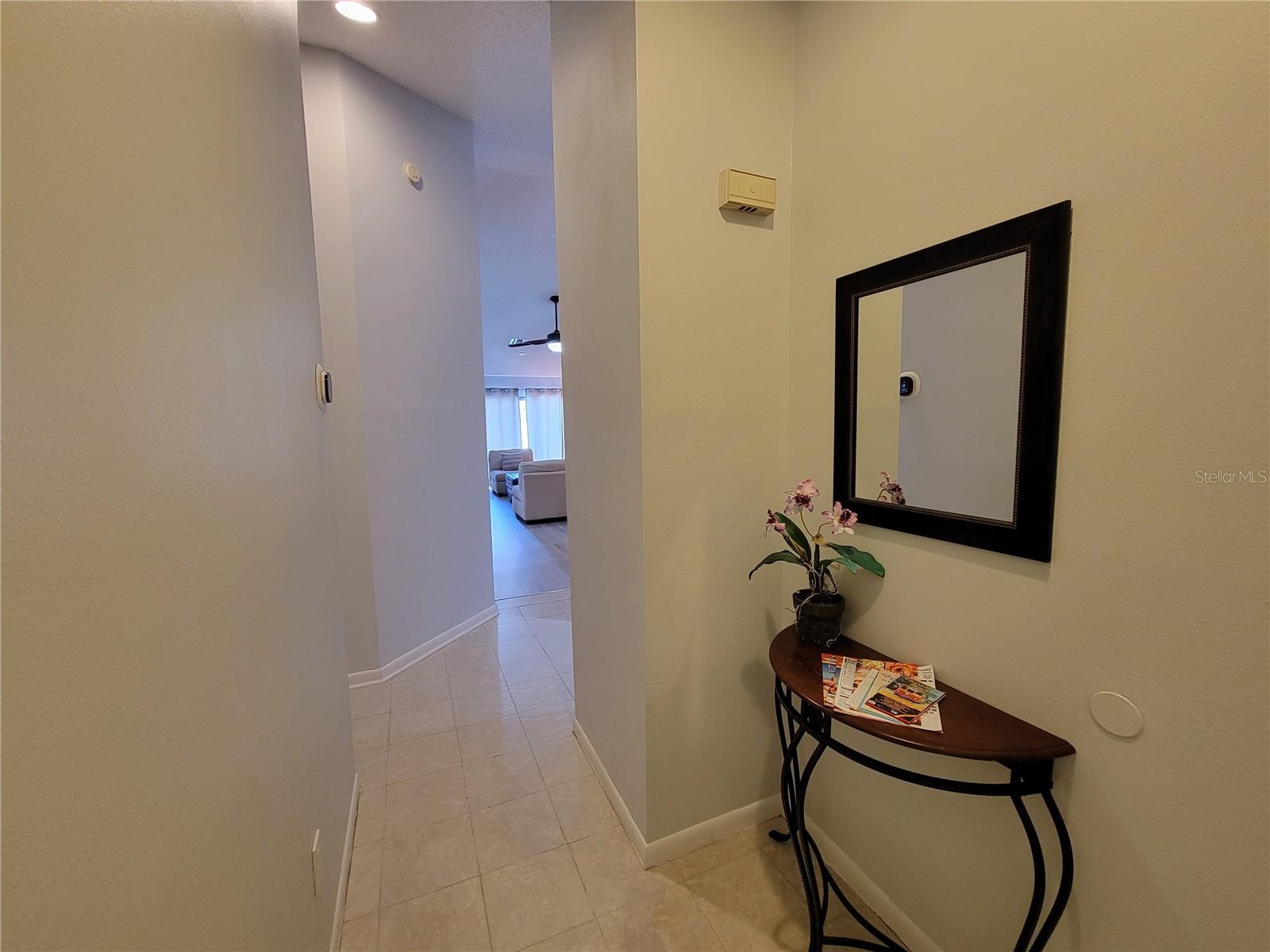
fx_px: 477
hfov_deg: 106.2
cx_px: 635
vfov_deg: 89.9
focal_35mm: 13
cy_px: 476
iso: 320
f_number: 2.2
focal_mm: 2.2
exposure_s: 1/30
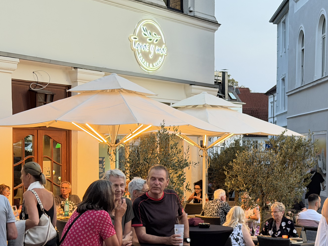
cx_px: 202
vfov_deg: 20.0
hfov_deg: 26.6
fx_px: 692
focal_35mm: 73
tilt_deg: -2.9
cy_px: 178
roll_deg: -0.1
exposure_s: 1/33
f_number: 1.78
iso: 400
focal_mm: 6.76
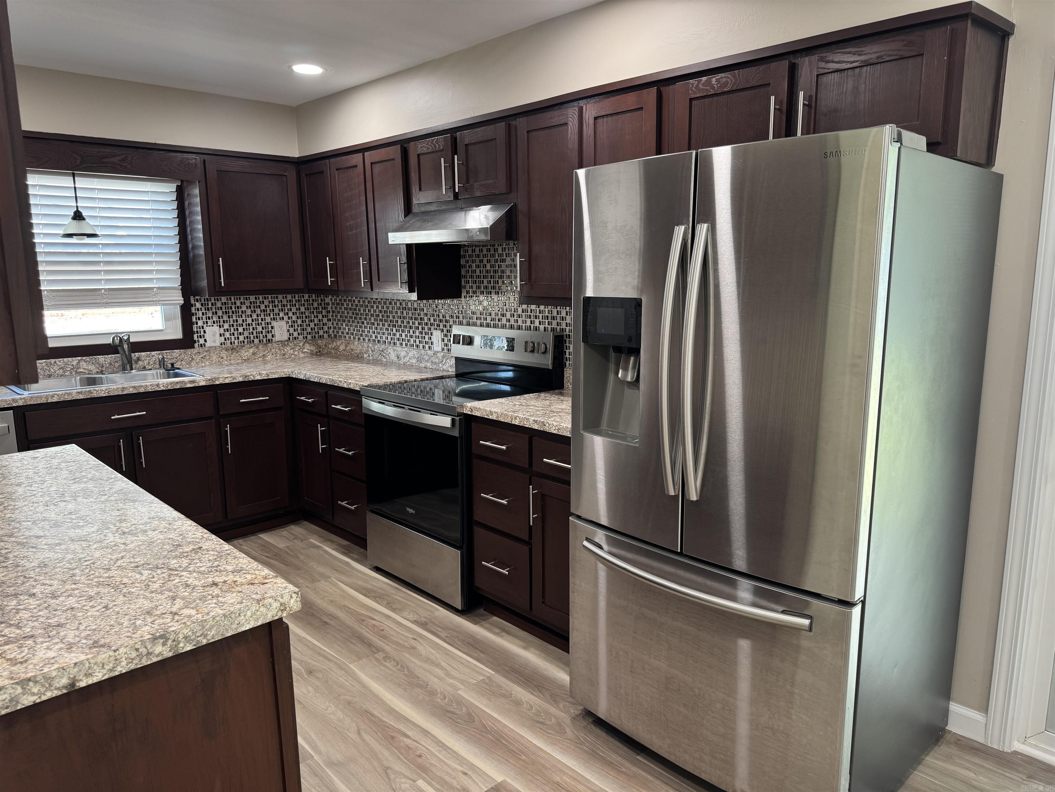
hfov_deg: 71.6
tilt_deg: -10.0
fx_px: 731
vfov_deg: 56.8
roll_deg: +0.7
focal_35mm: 24
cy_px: 396
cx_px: 528
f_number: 1.78
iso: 125
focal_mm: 6.76
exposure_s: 1/60
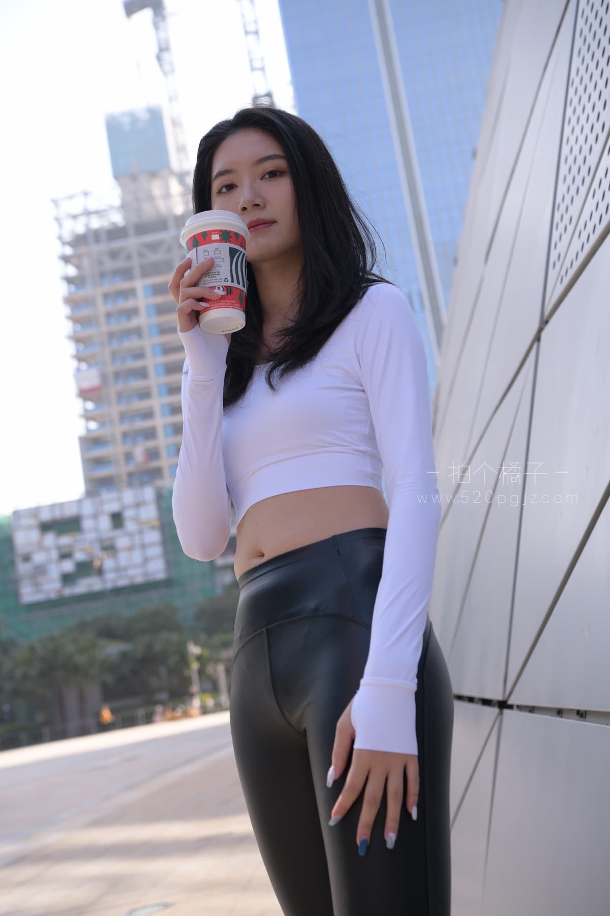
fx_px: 1220
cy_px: 458
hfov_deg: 28.1
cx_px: 305
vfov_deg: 41.1
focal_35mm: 48
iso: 200
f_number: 4.5
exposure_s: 1/400
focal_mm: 48
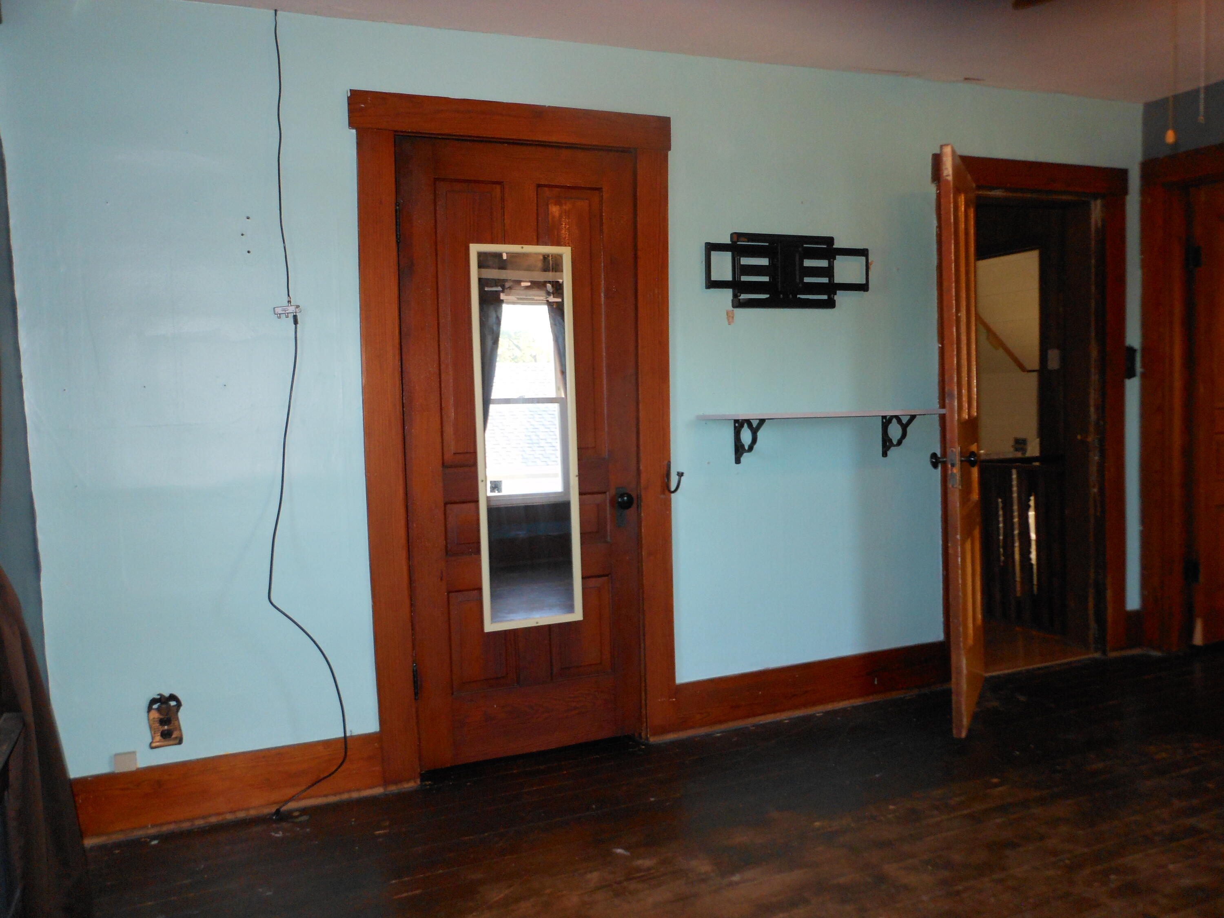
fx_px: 990
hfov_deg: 63.4
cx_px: 612
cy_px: 459
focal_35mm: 28
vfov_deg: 49.7
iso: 250
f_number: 3.7
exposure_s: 1/25
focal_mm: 5
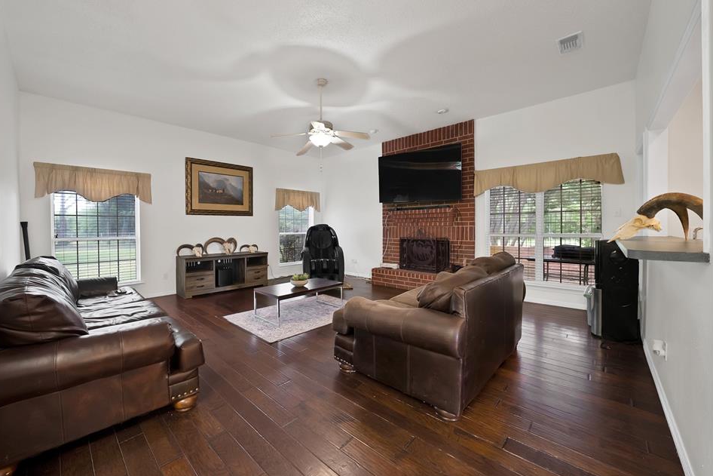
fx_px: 257
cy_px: 222
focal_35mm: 13
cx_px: 329
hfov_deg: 108.1
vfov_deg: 85.3
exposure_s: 1/1.25
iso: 640
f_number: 9
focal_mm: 12
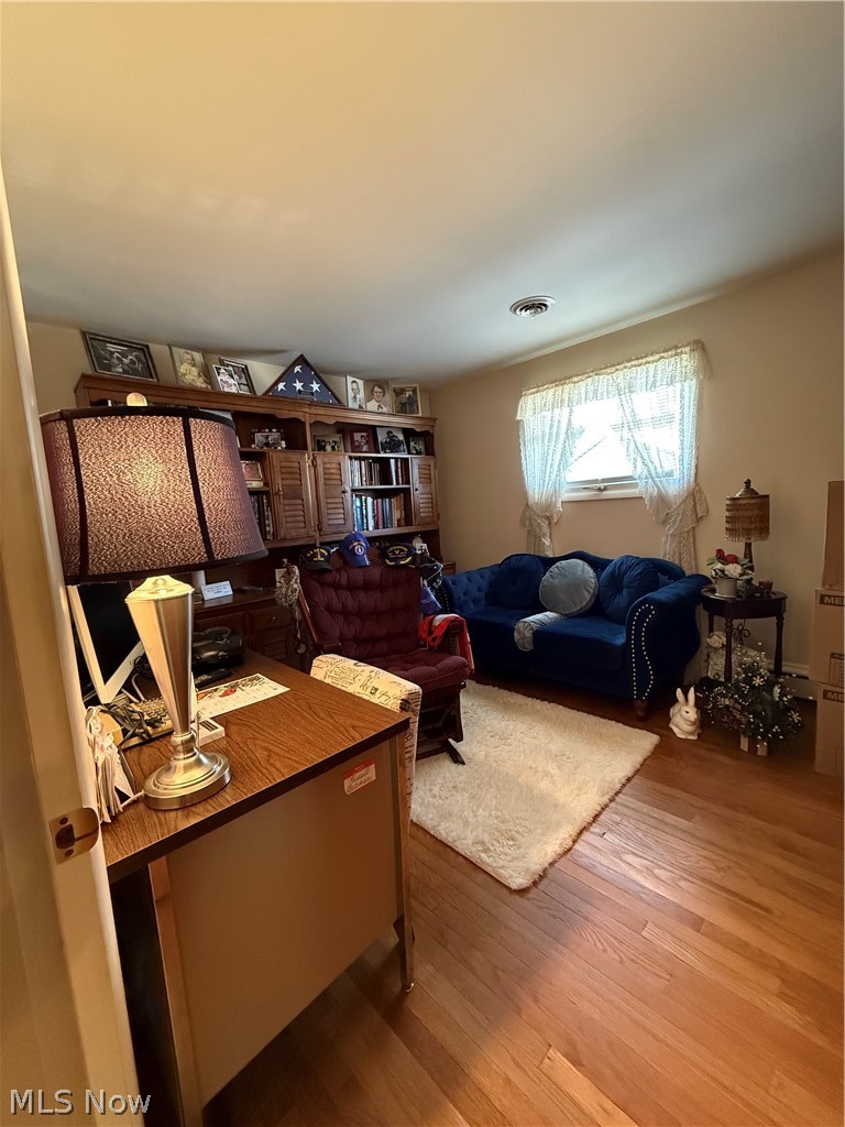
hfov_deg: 85.7
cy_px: 564
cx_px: 422
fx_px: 456
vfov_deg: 102.1
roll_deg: +2.6
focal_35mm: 14
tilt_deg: -5.6
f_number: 2.2
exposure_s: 1/60
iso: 1000
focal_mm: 2.22
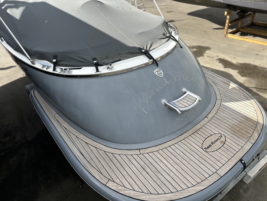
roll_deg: +6.2
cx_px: 134
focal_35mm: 24
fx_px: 185
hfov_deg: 71.6
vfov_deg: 56.8
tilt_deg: -36.0
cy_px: 100
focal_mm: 6.86
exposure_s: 1/3356
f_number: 1.78
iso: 80
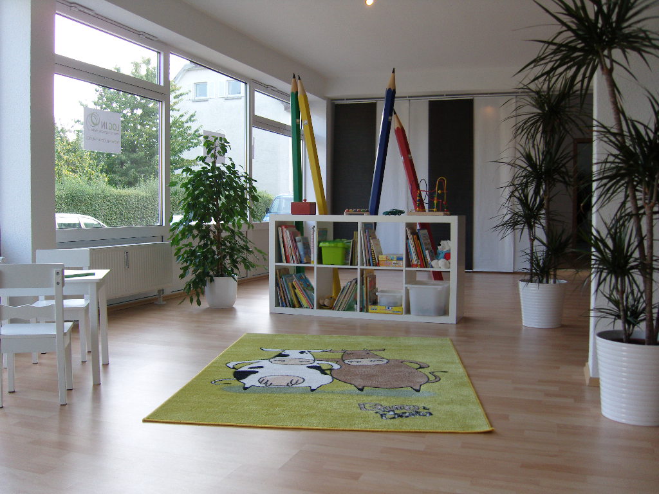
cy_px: 247
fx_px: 647
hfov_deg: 54.0
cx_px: 330
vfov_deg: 41.8
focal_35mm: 34
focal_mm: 7.3
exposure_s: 1/80
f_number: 2.8
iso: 80
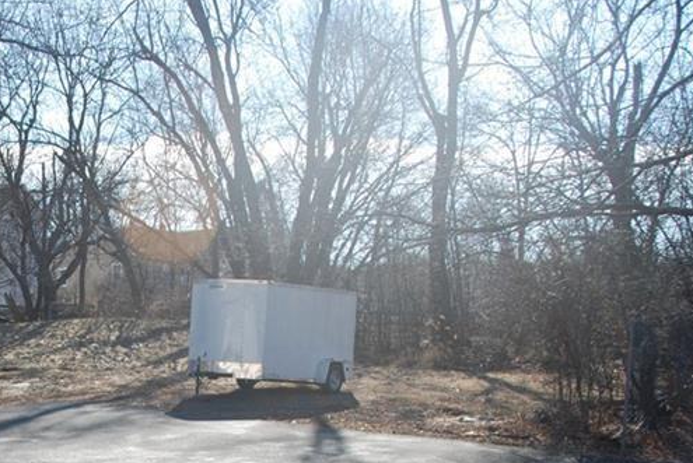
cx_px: 98
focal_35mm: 62
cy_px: 453
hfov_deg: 31.2
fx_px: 1195
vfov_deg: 21.3
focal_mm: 20
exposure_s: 1/500
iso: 110
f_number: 3.8
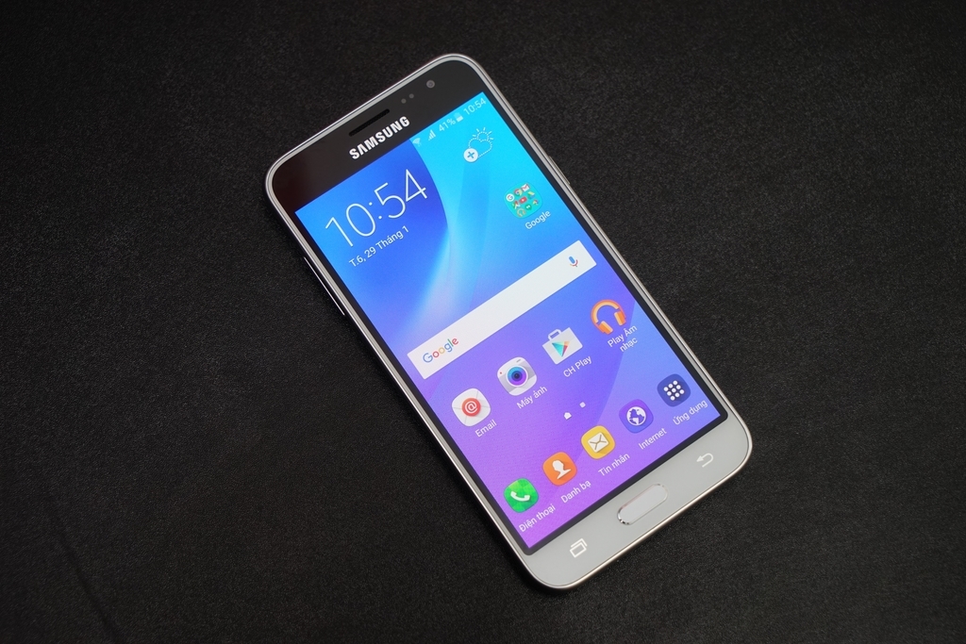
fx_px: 1744
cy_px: 322
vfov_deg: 20.9
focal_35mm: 65
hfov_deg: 31.0
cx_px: 483
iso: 800
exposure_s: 1/100
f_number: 7.1
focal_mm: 65
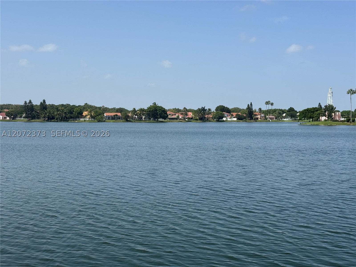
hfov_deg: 39.7
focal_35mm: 48
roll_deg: +0.3
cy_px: 134
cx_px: 178
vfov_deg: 30.3
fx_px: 494
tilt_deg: -2.3
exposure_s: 1/7092
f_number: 1.78
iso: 64
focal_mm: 6.76
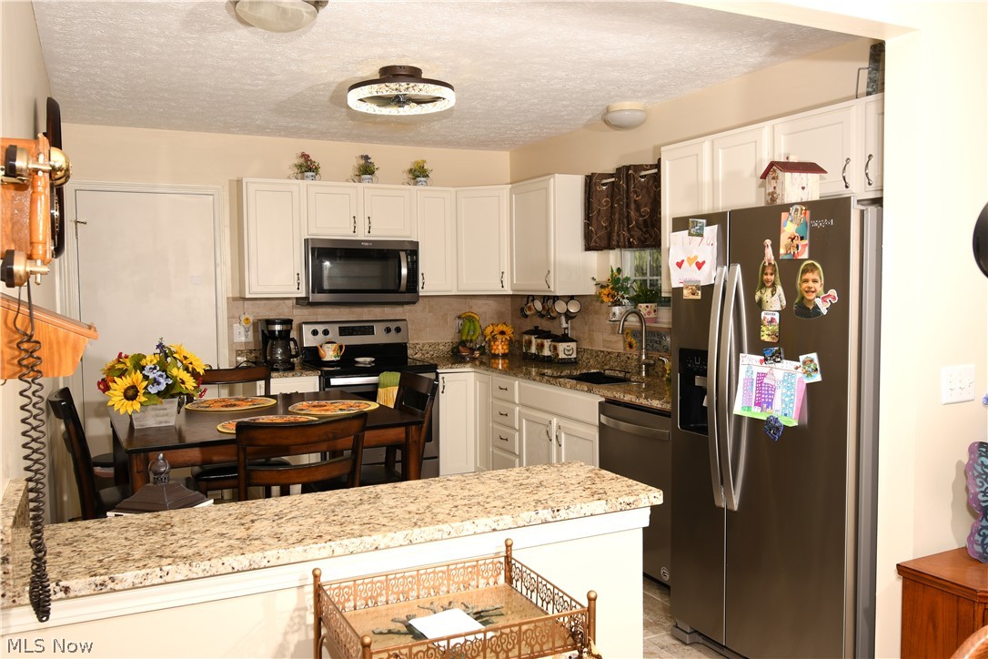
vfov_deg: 43.6
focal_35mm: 30
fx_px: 823
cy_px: 330
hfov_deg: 61.9
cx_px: 494
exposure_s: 1/60
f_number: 6.7
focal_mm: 20
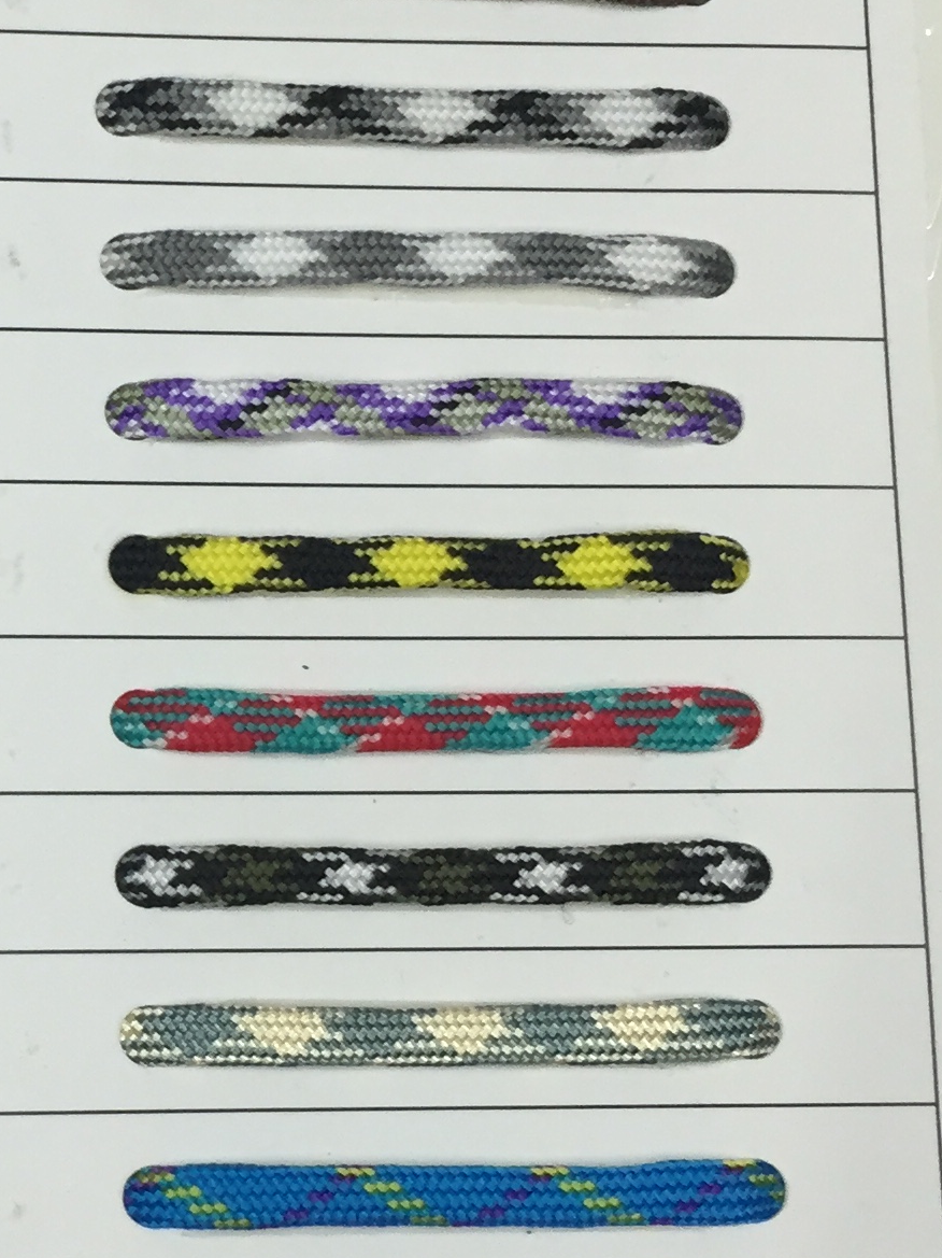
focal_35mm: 81
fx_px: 2941
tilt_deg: -82.4
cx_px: -171
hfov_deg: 17.4
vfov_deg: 24.1
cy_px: 667
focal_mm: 4.15
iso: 40
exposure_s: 1/33
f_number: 2.2
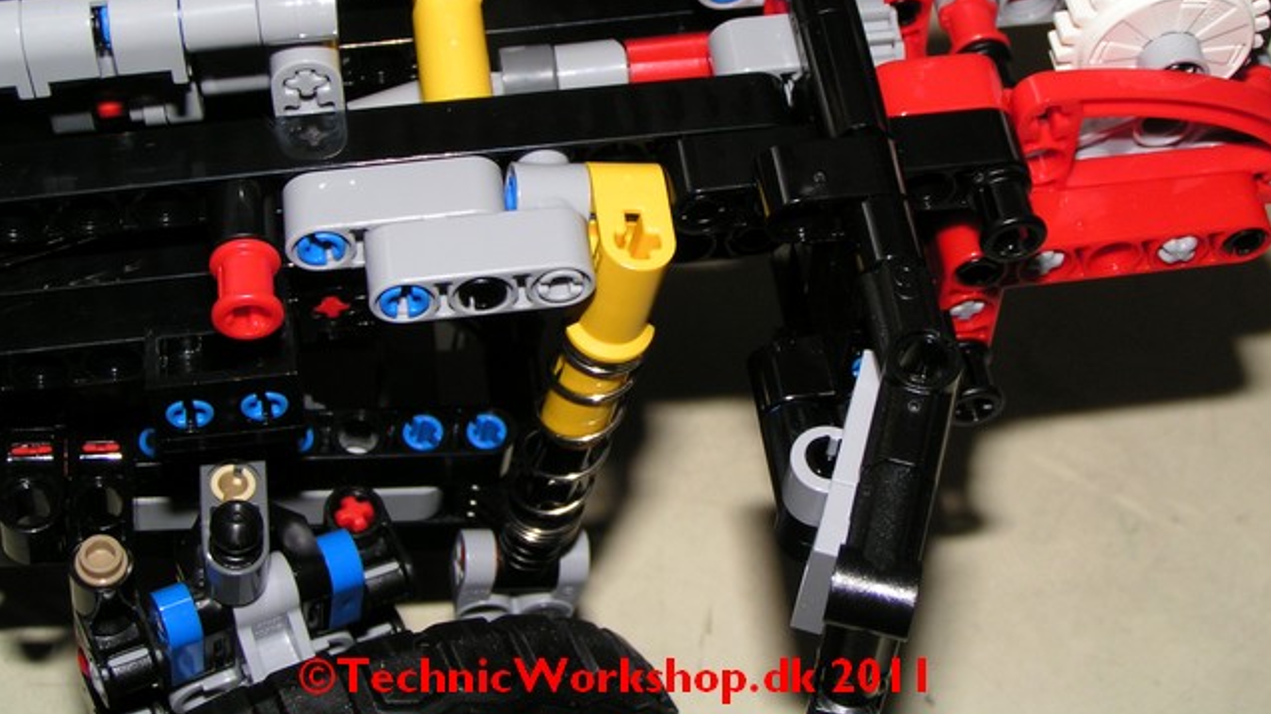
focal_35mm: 69
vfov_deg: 17.4
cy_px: 241
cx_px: 636
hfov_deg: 30.6
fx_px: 2325
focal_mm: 9.7
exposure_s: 1/60
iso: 100
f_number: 5
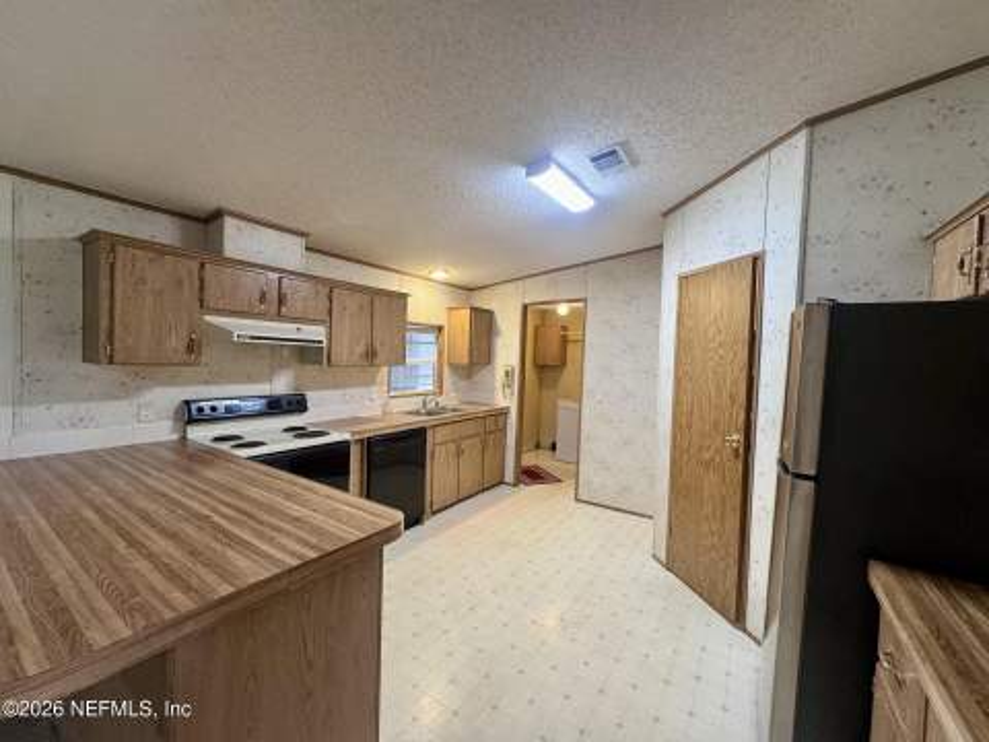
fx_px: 400
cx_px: 494
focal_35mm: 14
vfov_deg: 85.7
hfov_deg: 102.1
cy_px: 371
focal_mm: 2.22
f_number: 2.2
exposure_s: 1/60
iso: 250
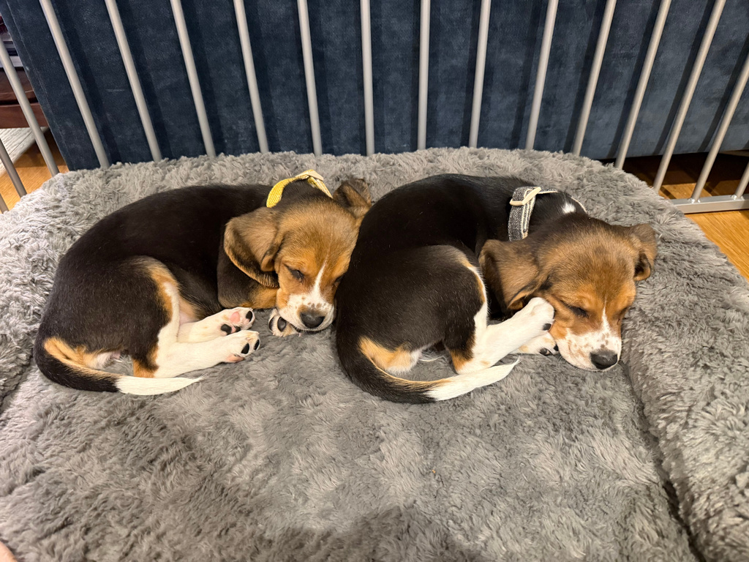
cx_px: 374
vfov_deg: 56.8
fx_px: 519
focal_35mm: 24
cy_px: 281
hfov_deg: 71.6
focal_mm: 6.8
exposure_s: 1/40
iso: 1000
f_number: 1.8
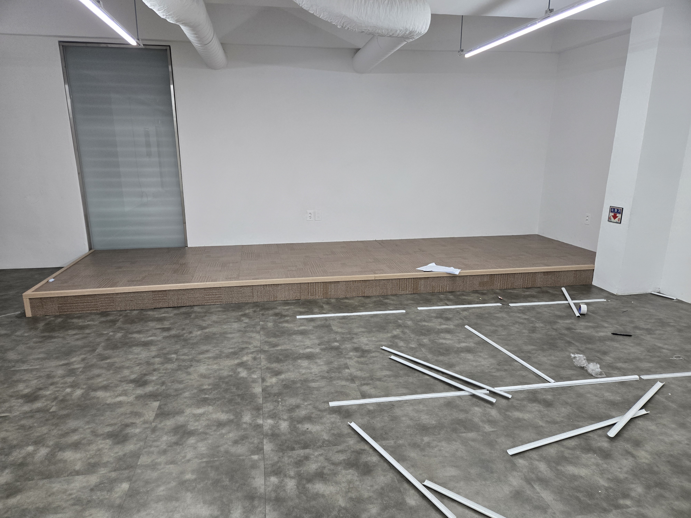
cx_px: 346
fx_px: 459
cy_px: 259
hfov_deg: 73.9
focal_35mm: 23
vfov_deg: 58.9
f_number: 1.8
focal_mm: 5.4
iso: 200
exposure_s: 1/180
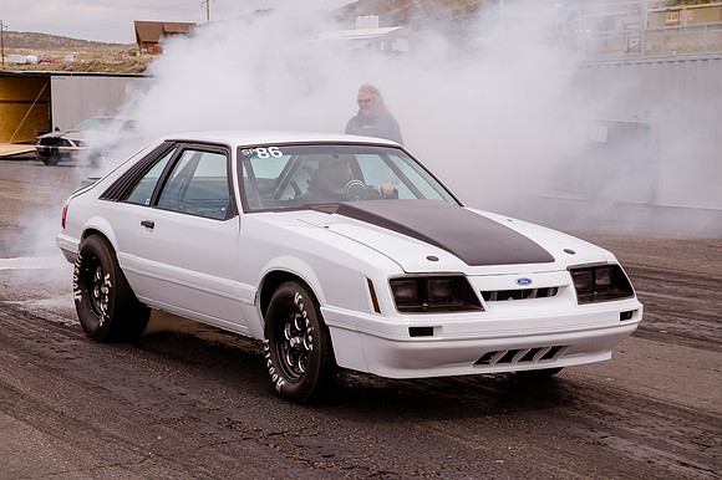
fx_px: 1509
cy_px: 240
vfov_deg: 18.1
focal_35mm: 75
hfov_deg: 26.9
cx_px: 334
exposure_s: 1/320
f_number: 11
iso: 200
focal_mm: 70
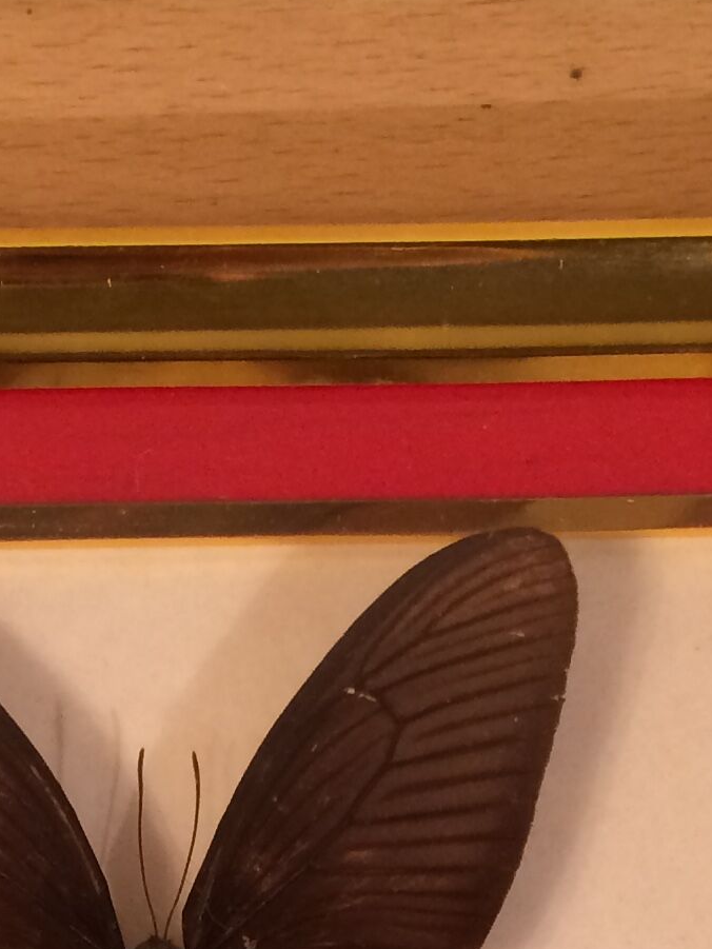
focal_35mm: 105
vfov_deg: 17.0
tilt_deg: -81.9
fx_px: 2879
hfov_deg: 14.1
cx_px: 204
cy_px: 1419
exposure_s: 1/33
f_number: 2.2
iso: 64
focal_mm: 4.15
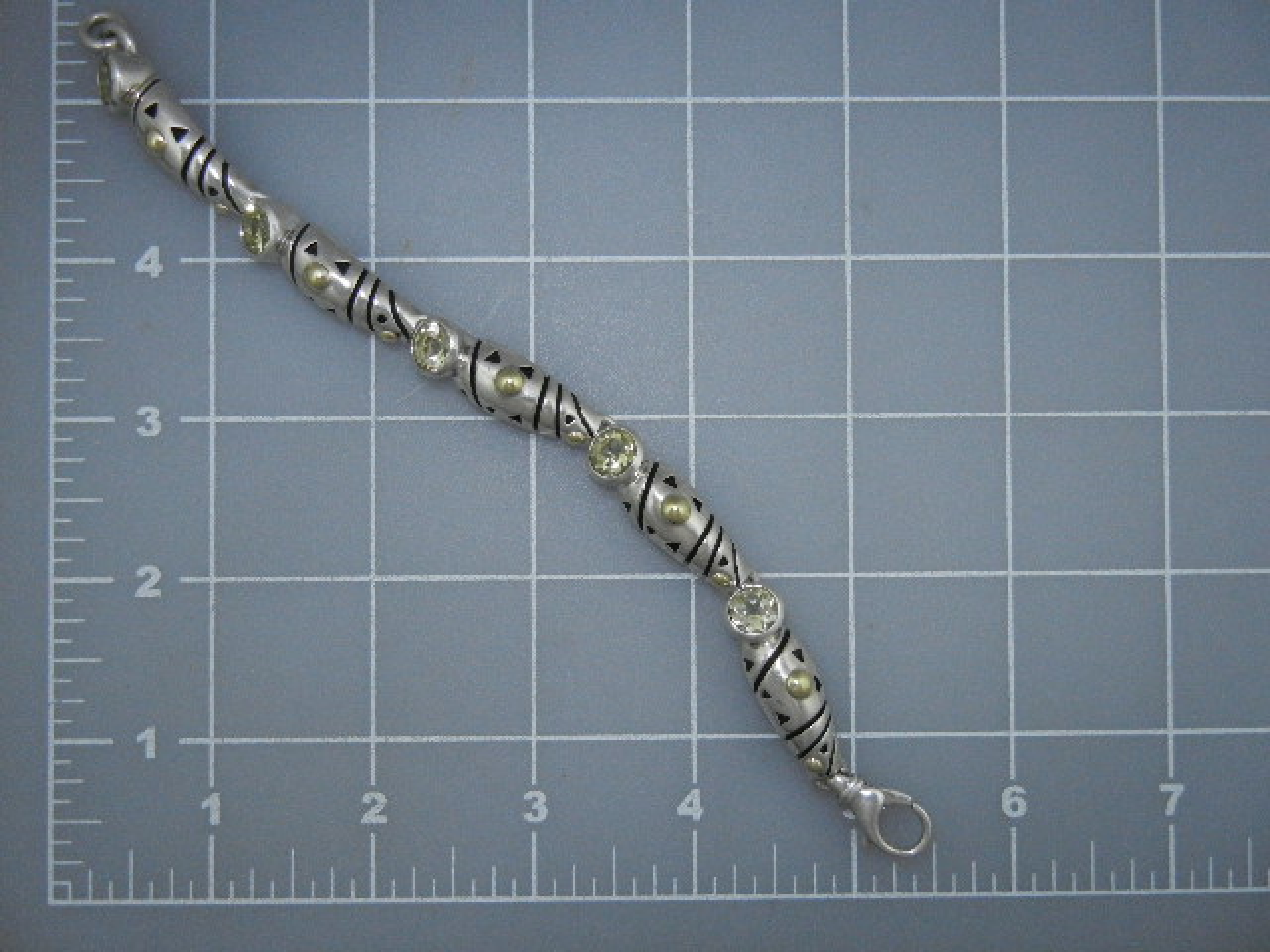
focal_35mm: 34
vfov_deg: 41.8
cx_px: 635
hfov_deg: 54.0
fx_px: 1247
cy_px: 476
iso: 800
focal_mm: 6.2
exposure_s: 1/30
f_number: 7.2
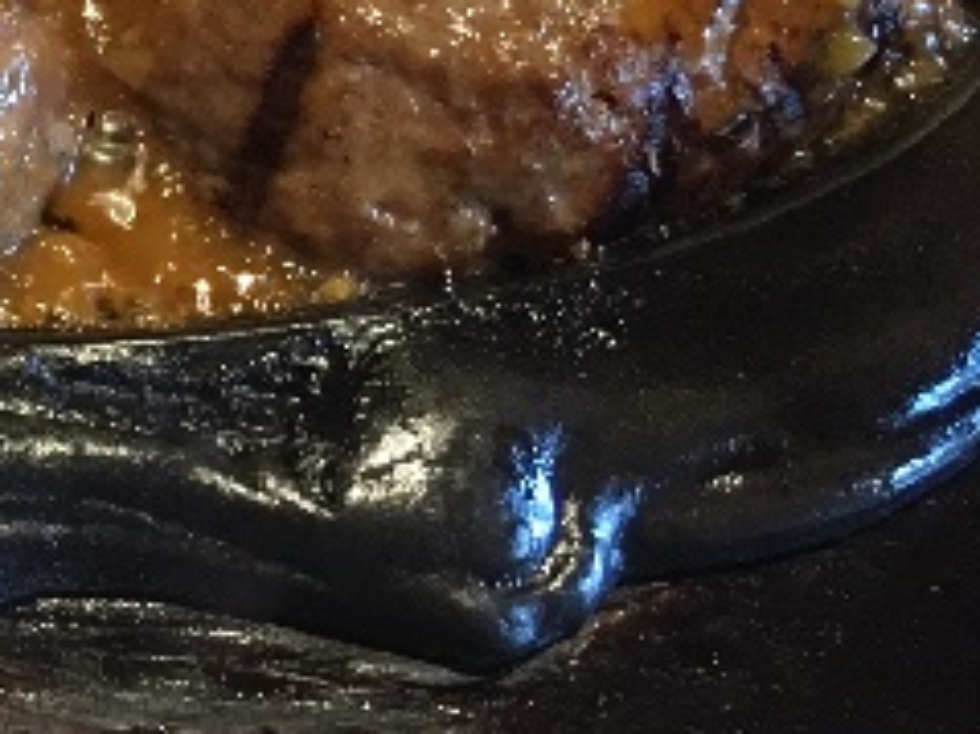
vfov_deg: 14.9
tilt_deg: -48.6
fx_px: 2745
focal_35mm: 97
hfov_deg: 18.6
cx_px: -357
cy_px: -21
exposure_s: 1/15
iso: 100
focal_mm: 4.15
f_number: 2.2
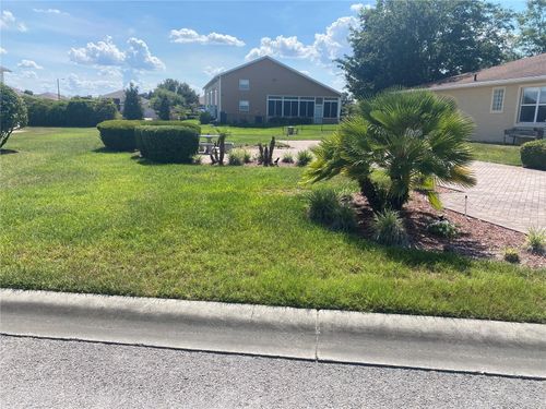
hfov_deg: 67.3
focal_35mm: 26
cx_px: 273
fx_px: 410
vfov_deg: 53.1
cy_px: 204
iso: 32
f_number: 1.8
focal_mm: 4.25
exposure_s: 1/2967
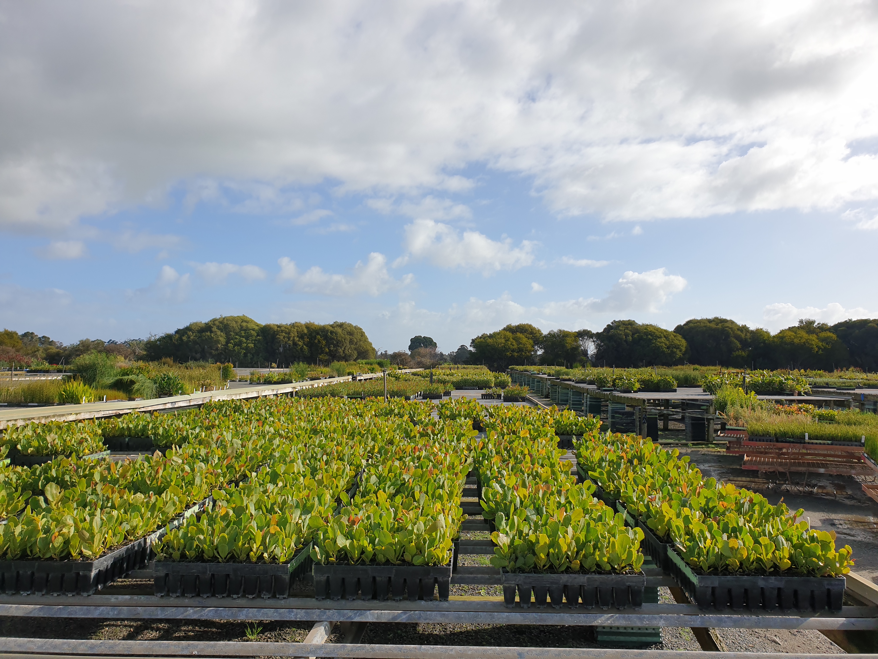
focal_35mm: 26
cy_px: 330
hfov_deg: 67.3
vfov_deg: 53.1
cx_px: 439
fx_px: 659
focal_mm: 4.3
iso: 50
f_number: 2.4
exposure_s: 1/1678
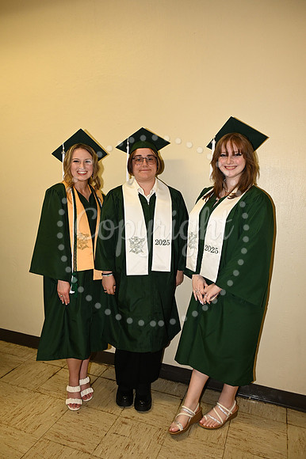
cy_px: 230
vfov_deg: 68.4
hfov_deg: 48.7
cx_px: 153
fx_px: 338
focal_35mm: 26
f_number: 5.6
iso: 1600
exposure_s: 1/60
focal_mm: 26.5
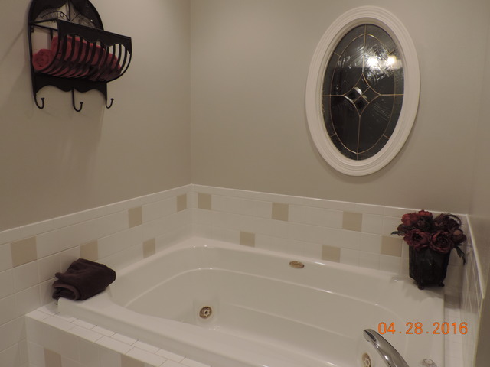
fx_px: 396
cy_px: 184
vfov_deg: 49.7
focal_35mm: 28
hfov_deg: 63.4
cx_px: 245
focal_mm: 4.9
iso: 220
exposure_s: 1/30
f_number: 3.1
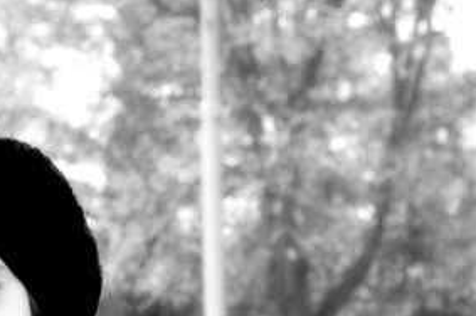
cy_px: 387
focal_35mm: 178
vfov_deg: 7.6
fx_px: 2351
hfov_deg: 11.4
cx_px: -12
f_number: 8
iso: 200
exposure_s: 1/80
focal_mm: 48
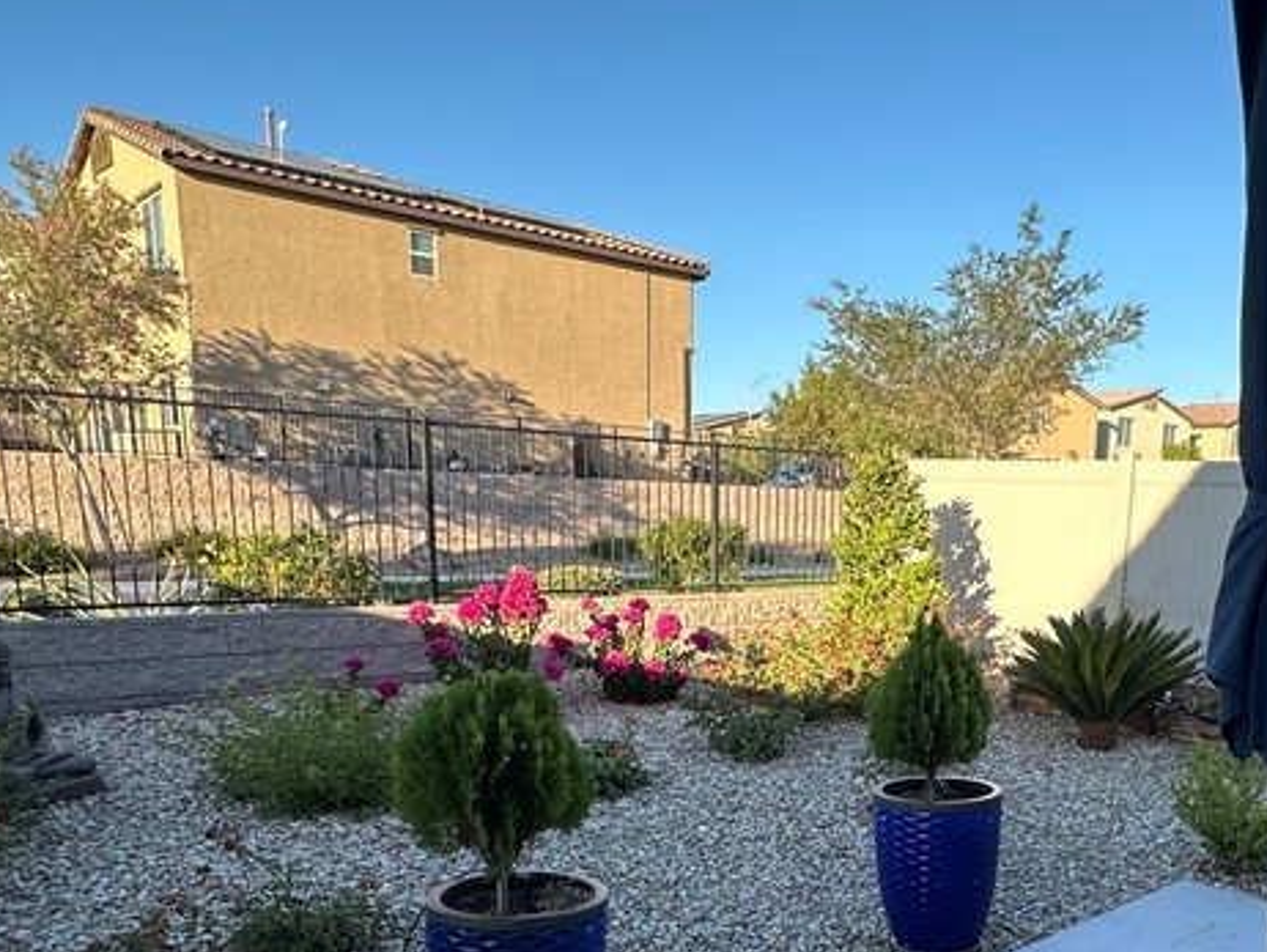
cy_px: 757
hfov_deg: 57.1
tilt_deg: -12.7
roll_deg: -2.0
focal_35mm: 31
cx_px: 842
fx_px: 1135
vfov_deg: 43.4
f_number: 2.2
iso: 40
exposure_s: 1/365
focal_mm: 2.22
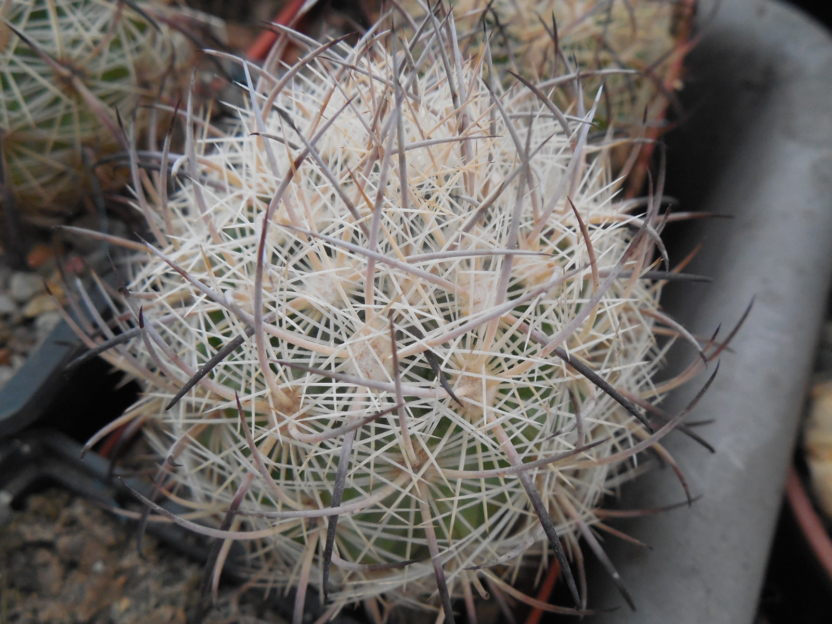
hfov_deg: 58.4
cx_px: 416
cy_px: 312
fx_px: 745
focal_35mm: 31
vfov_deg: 45.4
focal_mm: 5.6
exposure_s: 1/30
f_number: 3.6
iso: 400
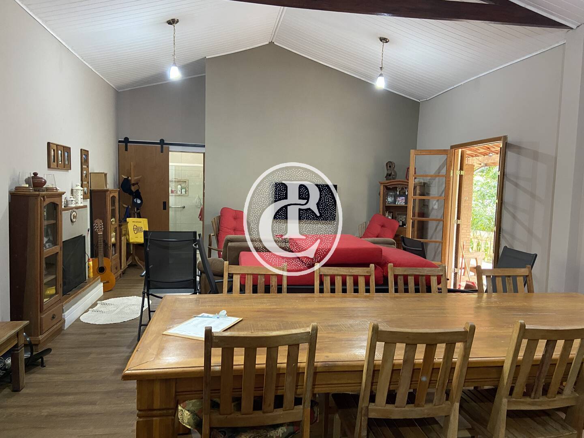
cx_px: 292
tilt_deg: -4.0
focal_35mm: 26
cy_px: 219
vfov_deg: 53.1
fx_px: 439
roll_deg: -1.7
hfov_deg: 67.3
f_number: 1.8
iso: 400
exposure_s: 1/60
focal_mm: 4.25
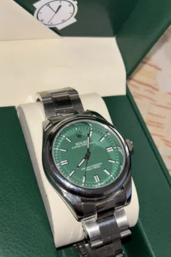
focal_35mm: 55
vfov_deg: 36.2
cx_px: 81
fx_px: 392
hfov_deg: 24.6
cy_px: 128
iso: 40
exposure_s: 1/71
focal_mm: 5.96
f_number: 1.6
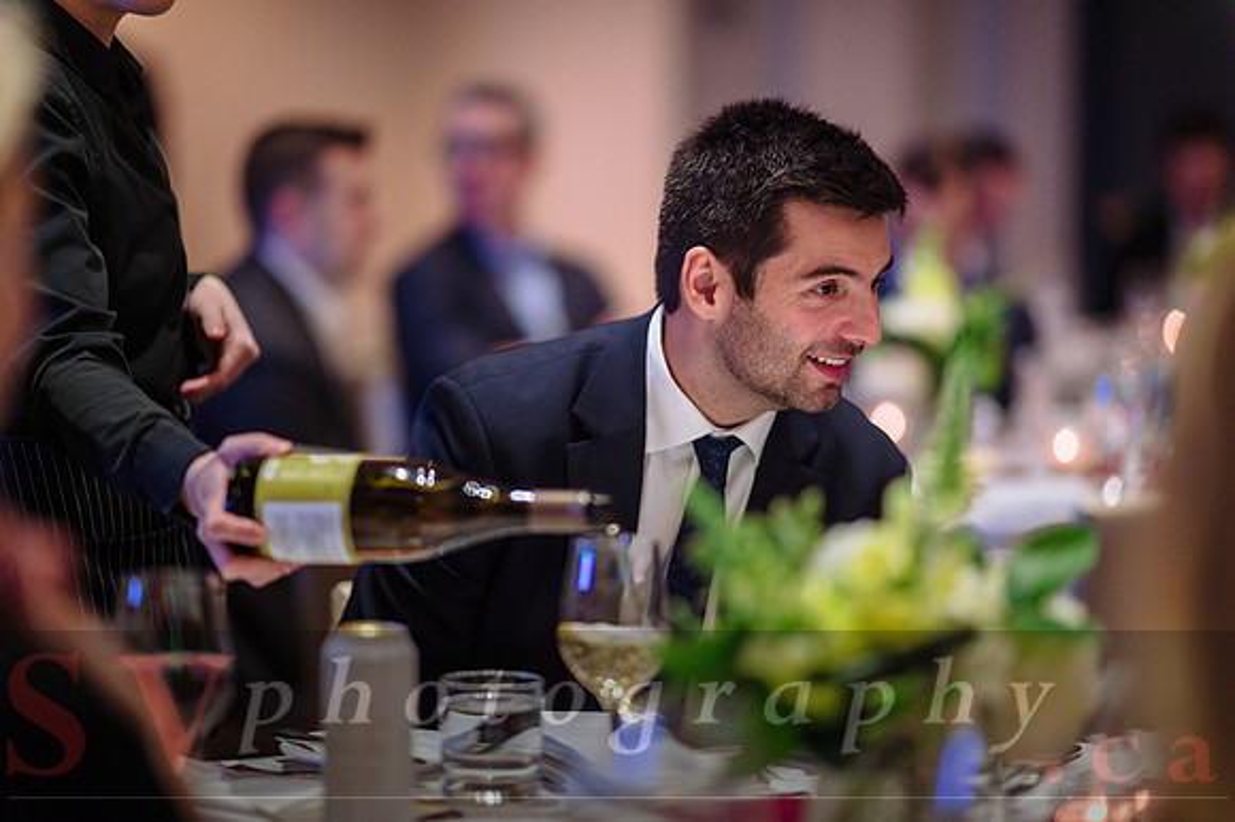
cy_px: 411
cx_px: 618
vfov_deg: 13.0
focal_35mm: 105
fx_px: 3600
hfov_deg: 19.5
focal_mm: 105
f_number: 1.4
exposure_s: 1/200
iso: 1600
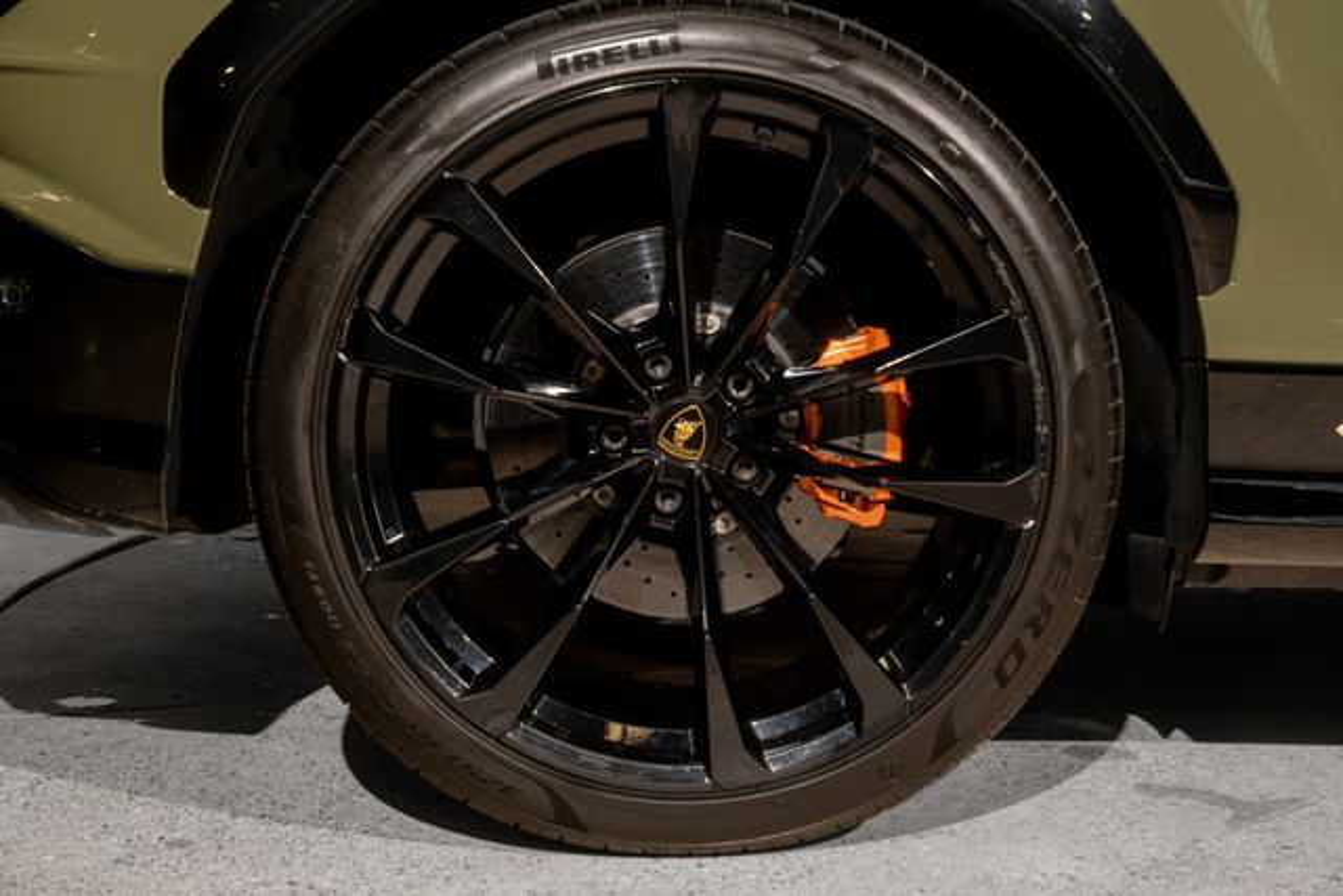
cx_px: 672
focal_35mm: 61
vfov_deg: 22.3
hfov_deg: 32.9
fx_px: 2276
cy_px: 448
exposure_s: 1/50
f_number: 7.1
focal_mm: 61
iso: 400
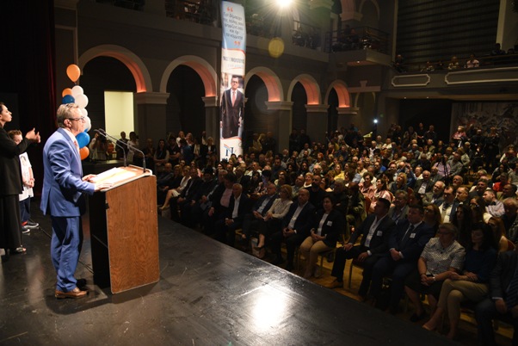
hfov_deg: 73.7
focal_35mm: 24
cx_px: 259
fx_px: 345
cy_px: 173
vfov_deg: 53.2
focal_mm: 24
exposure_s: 1/40
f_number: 4
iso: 2500
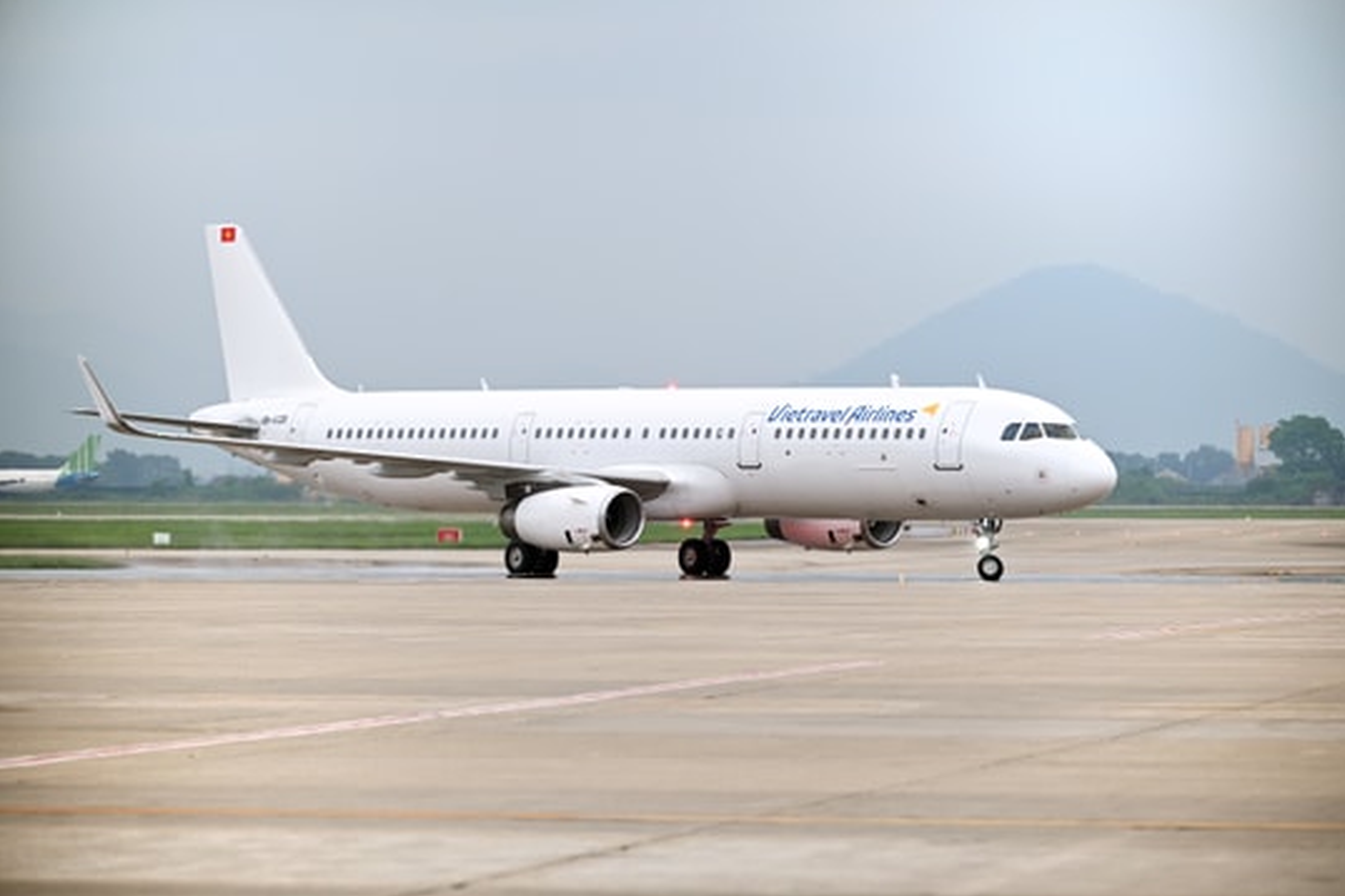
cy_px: 448
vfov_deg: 8.3
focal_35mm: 166
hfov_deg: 12.4
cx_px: 674
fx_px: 6201
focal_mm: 165
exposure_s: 1/500
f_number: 4
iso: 400
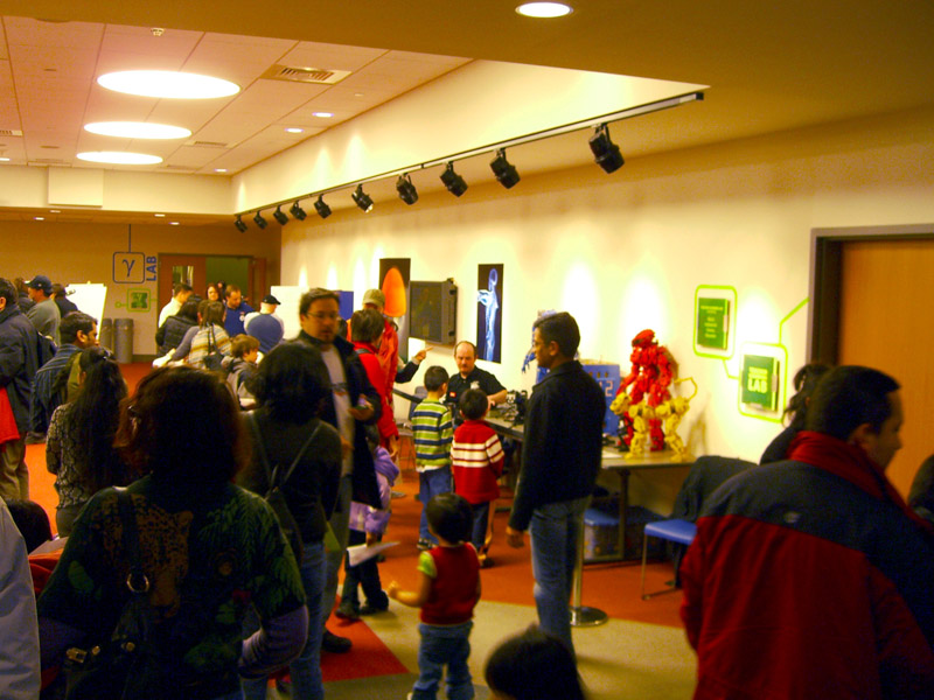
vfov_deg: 37.7
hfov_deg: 49.0
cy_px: 350
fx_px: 1025
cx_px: 467
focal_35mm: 38
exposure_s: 1/15
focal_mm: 7.9
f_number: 2.8
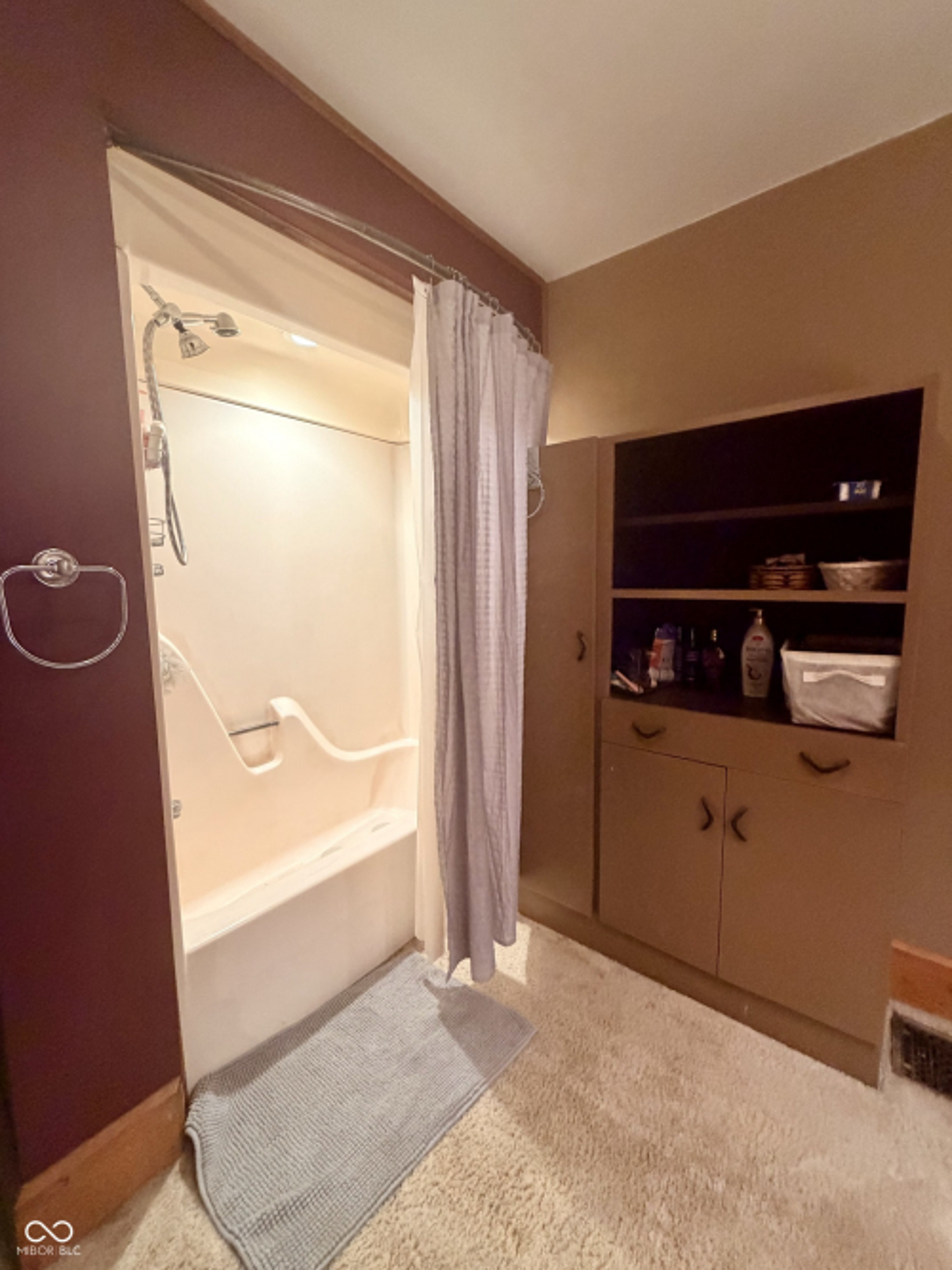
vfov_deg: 102.1
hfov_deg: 85.7
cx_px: 476
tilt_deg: -5.7
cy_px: 635
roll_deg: +0.1
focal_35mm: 14
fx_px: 514
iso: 400
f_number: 2.2
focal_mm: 2.22
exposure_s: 1/60
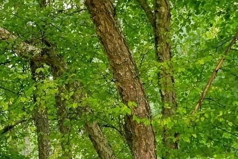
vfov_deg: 12.5
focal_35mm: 104
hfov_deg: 16.5
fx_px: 688
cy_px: 238
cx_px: -187
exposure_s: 1/60
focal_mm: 18
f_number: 4.5
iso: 100
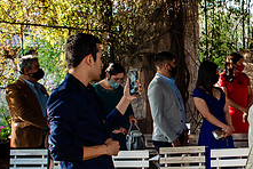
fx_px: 535
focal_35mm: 76
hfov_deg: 24.2
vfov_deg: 18.0
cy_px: 104
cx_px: 301
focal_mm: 24
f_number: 6.3
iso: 1000
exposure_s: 1/200
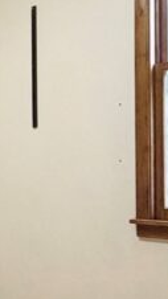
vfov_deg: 29.3
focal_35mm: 72
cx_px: -80
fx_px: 571
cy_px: 167
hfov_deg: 15.5
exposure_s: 1/60
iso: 200
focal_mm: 2.22
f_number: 2.2
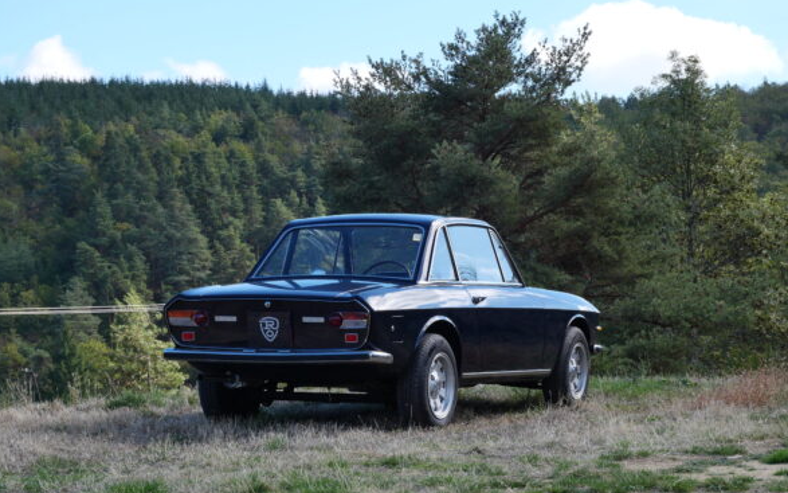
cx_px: 399
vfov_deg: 14.4
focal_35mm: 91
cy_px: 262
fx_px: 1954
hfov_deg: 22.8
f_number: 7.1
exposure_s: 1/250
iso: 200
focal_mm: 42
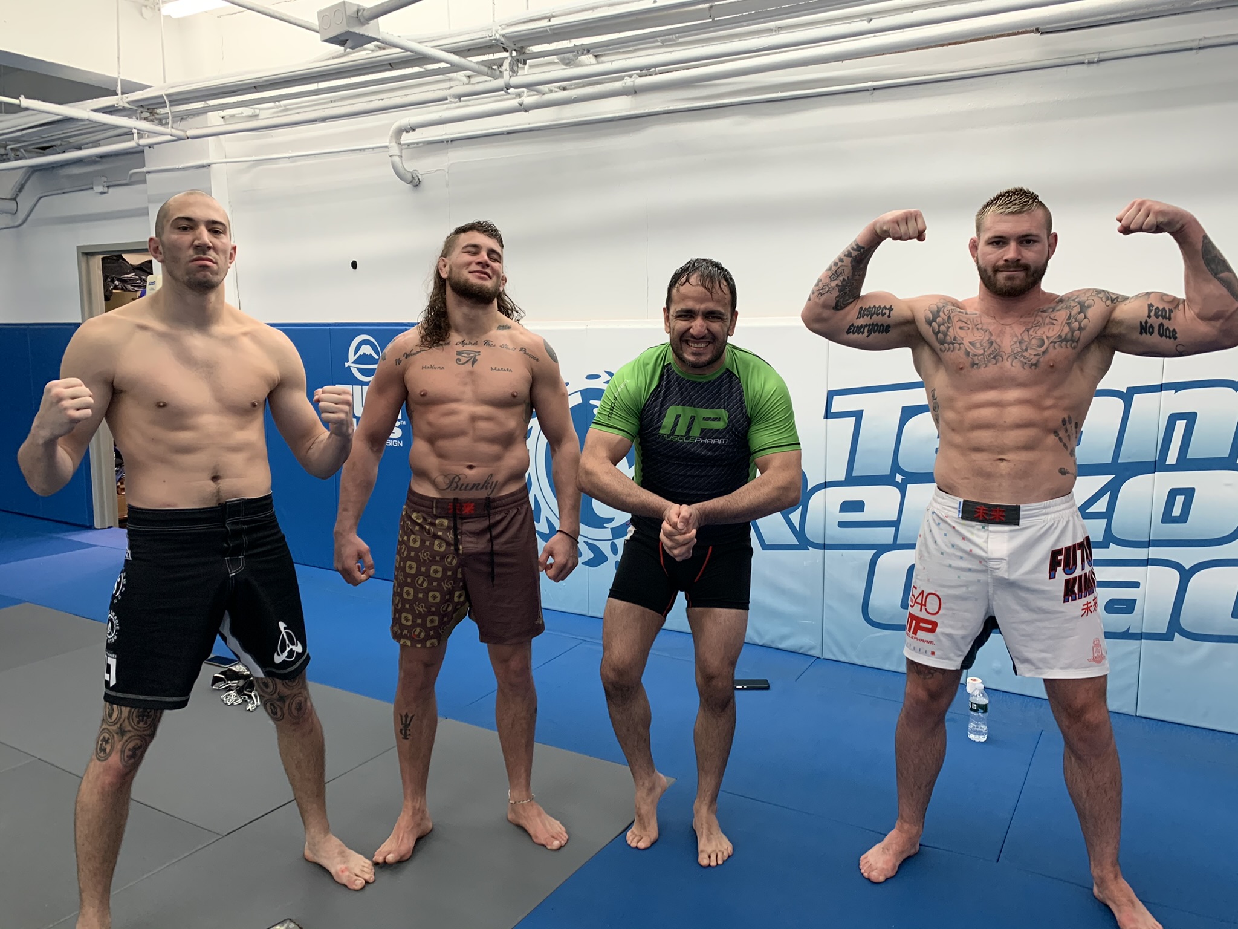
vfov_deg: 53.1
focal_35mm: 26
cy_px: 464
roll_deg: -0.1
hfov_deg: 67.3
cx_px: 619
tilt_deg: -6.0
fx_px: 930
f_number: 1.8
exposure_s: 1/60
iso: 80
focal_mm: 4.25
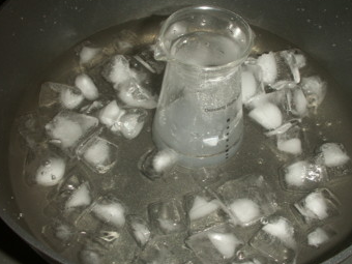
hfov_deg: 38.8
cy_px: 118
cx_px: 203
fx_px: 498
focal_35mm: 49
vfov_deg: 29.7
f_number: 7.1
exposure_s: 1/40
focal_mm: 7.7
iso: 50
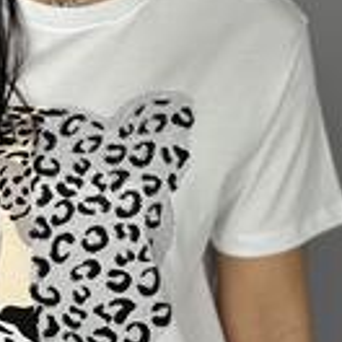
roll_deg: -0.8
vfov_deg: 13.1
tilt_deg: -14.4
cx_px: 80
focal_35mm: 133
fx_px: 1487
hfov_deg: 13.1
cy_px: 144
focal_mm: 6.86
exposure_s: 1/190
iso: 80
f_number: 1.78
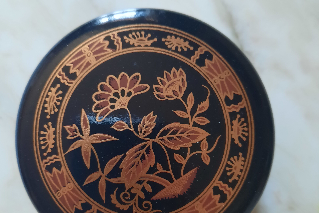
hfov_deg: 54.4
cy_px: 127
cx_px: 160
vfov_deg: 37.7
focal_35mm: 35
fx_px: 310
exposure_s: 1/30
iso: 320
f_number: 2
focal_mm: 4.6
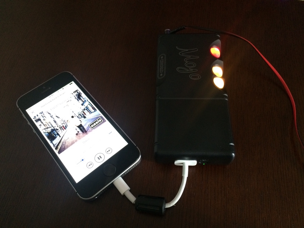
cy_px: 114
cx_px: 152
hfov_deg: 61.7
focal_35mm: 29
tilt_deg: -59.8
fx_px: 255
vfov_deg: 48.2
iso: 250
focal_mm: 4.15
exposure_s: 1/20
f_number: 2.2
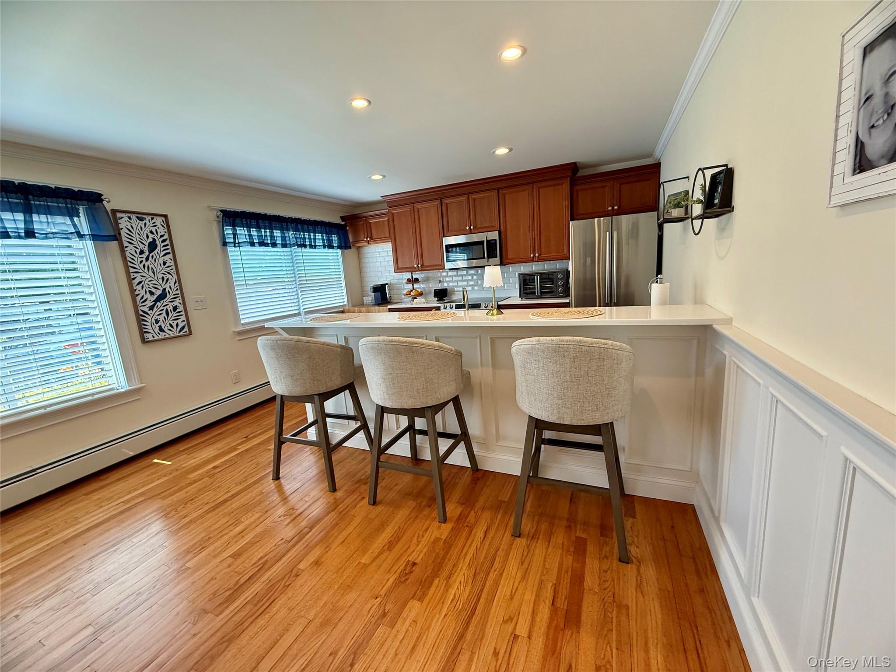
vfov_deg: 85.7
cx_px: 448
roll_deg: +4.6
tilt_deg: -10.0
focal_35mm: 14
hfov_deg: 102.1
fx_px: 362
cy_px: 336
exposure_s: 1/120
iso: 200
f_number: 2.2
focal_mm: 2.22
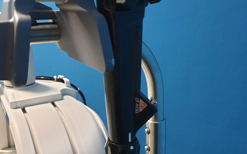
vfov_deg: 34.2
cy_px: 57
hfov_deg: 52.7
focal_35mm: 37
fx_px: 249
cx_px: 123
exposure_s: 1/50
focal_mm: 4.3
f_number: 1.5
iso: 250
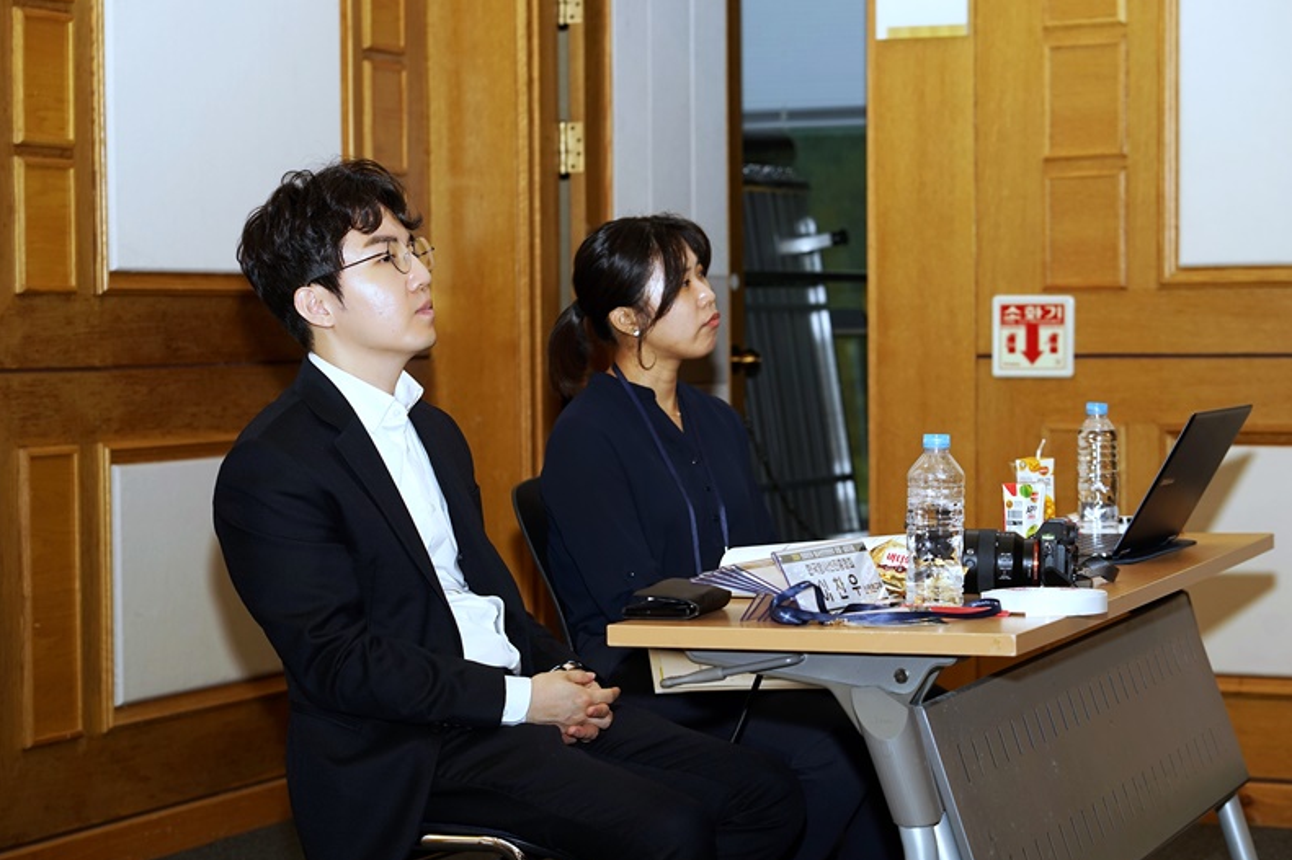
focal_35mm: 86
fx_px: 3086
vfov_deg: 15.9
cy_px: 432
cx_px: 650
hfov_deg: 23.6
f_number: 5.6
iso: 320
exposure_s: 1/125
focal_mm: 85
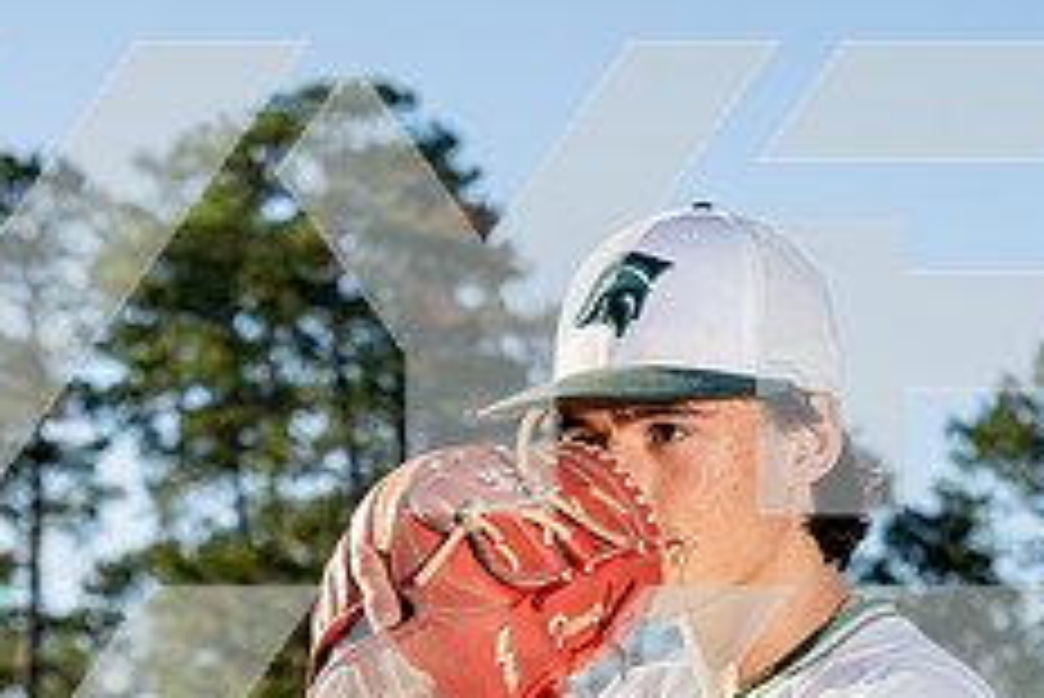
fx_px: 5078
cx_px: 684
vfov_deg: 7.8
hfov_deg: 11.7
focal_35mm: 175
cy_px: 826
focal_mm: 70
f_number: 6.3
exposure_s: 1/250
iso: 100
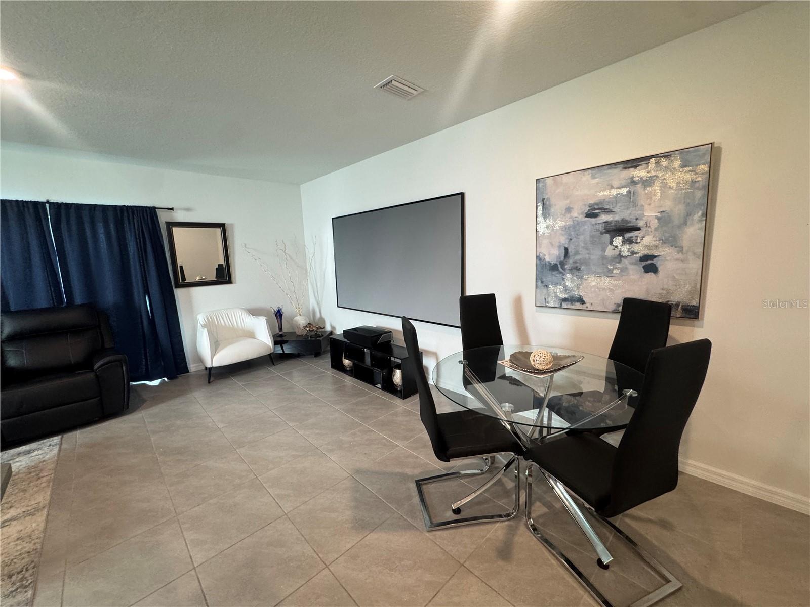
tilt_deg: -6.1
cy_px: 304
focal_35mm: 14
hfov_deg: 102.1
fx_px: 328
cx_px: 405
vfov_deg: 85.7
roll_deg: +1.3
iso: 200
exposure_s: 1/60
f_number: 2.2
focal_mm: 2.22
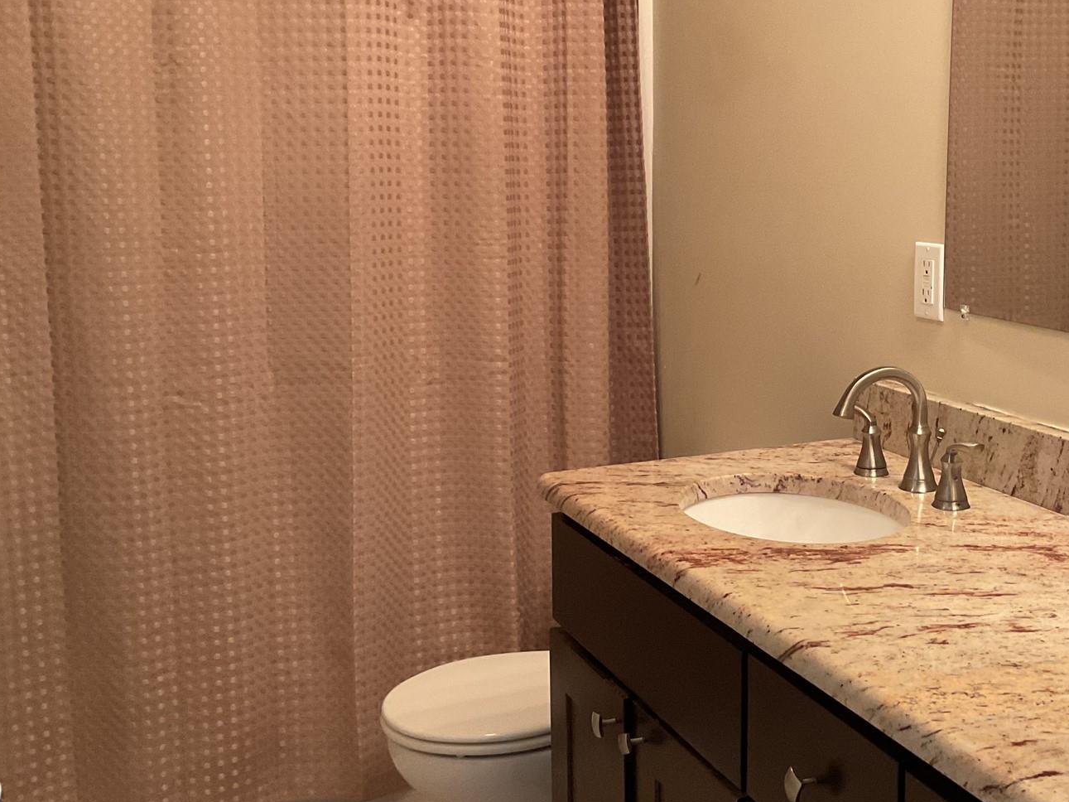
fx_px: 1420
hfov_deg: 40.6
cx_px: 732
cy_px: 341
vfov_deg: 31.5
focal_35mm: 46
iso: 160
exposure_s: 1/60
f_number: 1.8
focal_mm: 3
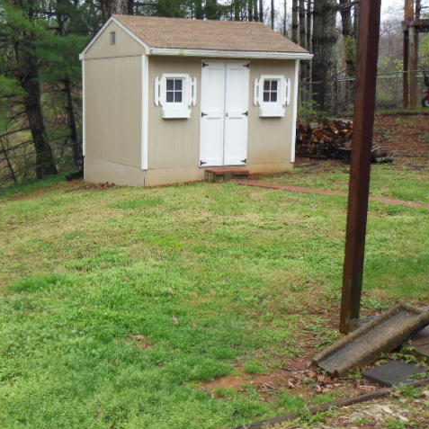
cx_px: 144
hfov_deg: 33.1
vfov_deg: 33.4
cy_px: 215
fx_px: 715
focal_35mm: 51
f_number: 3.8
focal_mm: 7.7
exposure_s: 1/125
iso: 125
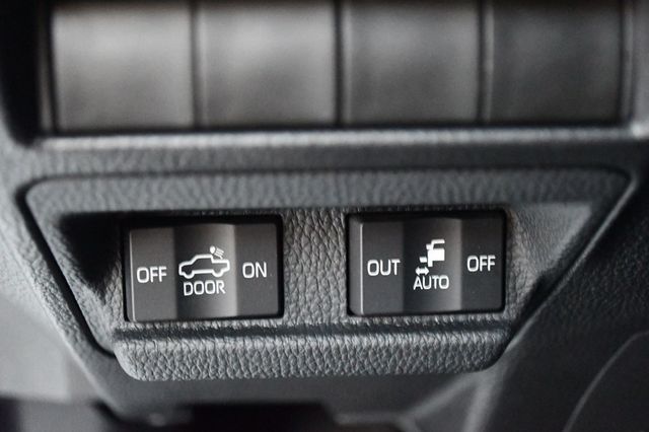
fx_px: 1081
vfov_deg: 22.6
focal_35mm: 60
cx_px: 324
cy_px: 216
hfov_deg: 33.4
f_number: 5.3
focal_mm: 40
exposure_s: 1/30
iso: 12800
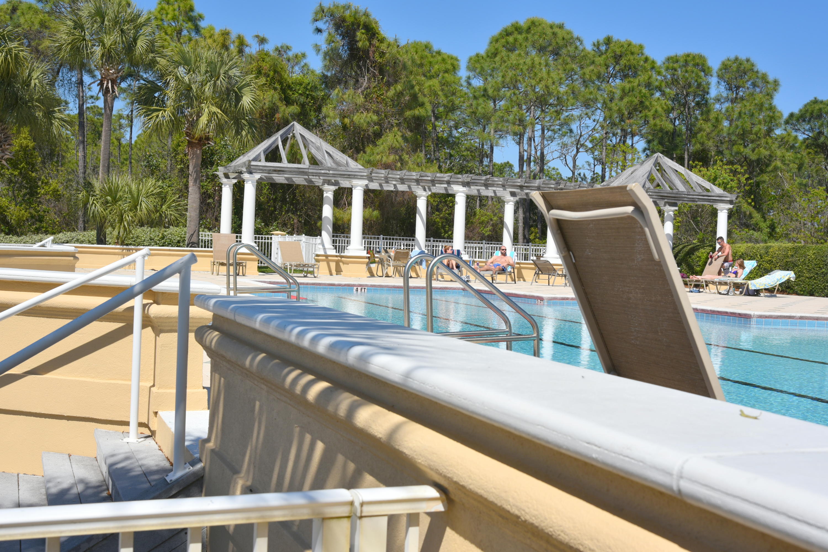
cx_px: 414
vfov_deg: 29.2
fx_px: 1058
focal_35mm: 46
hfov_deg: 42.7
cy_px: 276
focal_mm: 46
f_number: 11
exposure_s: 1/500
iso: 200
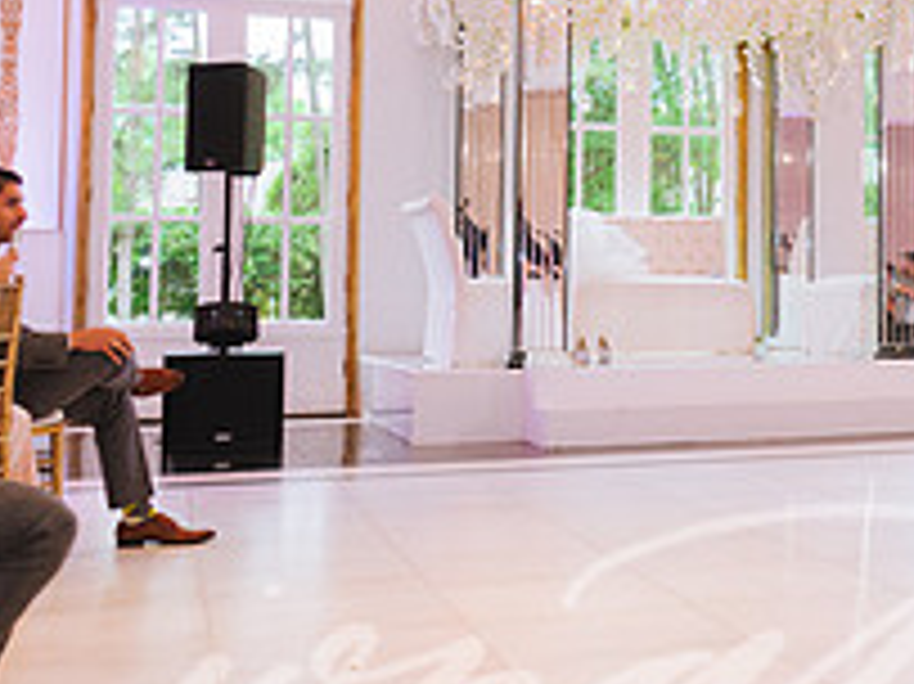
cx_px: 1009
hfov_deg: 27.0
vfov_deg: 22.0
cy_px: 173
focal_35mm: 66
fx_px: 1742
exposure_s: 1/125
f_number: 2.8
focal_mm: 24
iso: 800
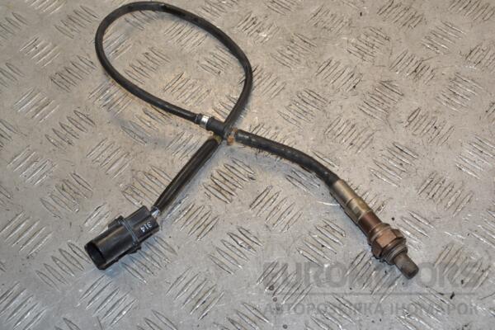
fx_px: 784
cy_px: 165
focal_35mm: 57
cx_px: 248
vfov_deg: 23.8
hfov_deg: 35.1
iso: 800
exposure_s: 1/200
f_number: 9
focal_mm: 38
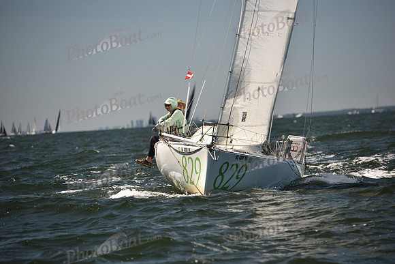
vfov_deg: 7.2
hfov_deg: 10.8
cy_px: 132
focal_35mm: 190
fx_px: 2085
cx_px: 198
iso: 250
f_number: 4
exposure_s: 1/1250
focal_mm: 190
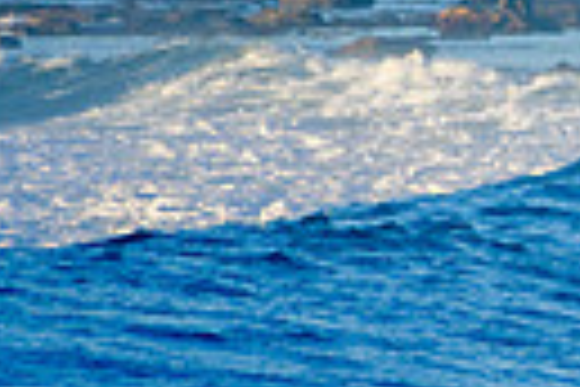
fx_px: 56256
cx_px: 1241
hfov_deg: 0.6
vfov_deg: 0.4
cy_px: 65
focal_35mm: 3492
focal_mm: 500
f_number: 5.6
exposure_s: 1/1250
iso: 360
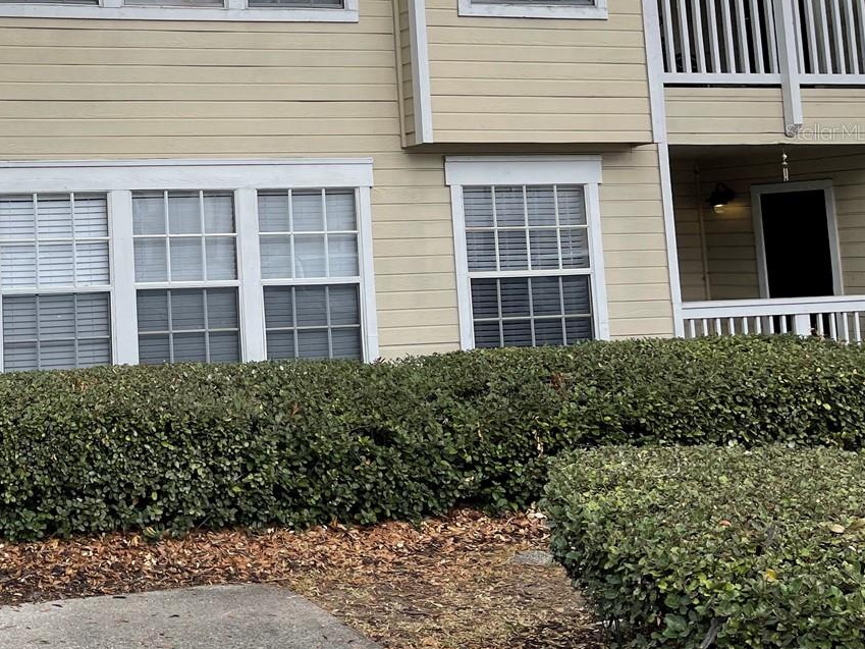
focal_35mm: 49
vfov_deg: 29.0
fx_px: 1225
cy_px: 131
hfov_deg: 36.2
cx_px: 66
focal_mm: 5.1
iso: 32
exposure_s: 1/1715
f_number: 1.6
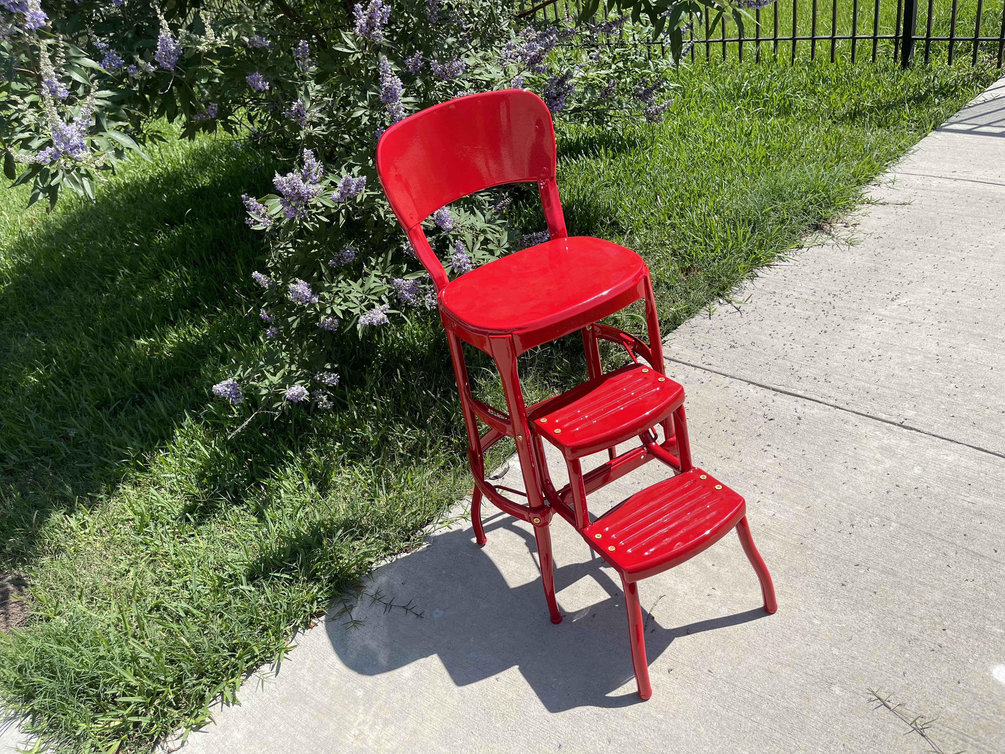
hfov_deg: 67.3
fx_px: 755
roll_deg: +13.1
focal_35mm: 26
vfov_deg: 53.1
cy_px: 377
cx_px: 502
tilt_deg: -32.3
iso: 32
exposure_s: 1/3003
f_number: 1.6
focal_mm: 5.1
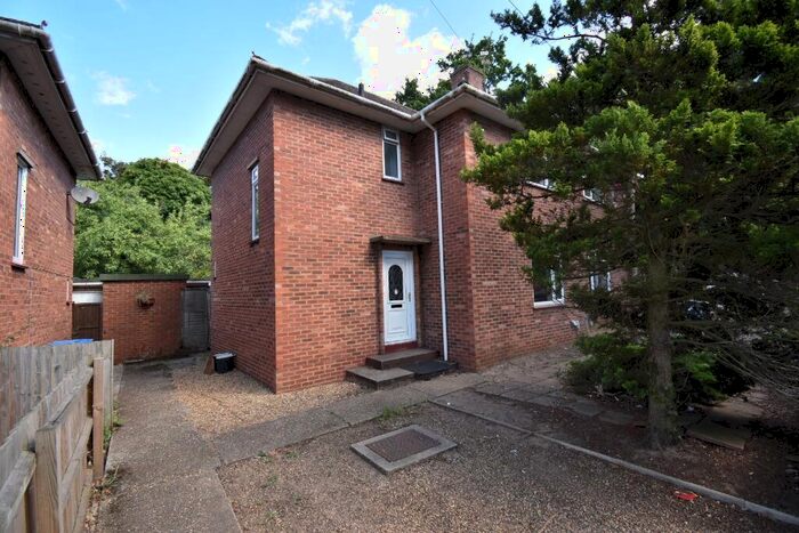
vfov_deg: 77.4
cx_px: 400
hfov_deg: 100.4
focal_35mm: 15
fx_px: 333
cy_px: 266
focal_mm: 10
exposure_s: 1/100
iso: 100
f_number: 5
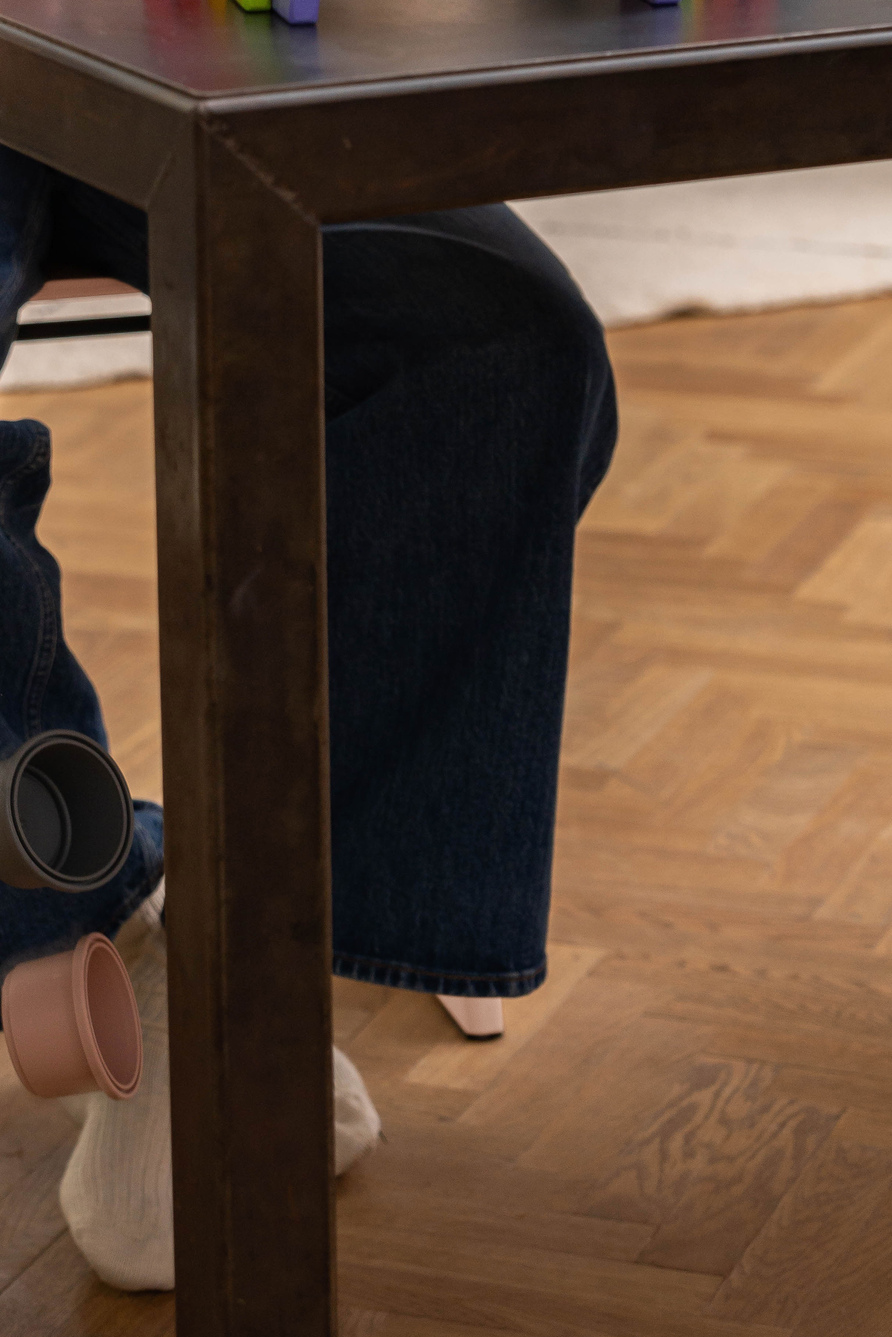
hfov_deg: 10.5
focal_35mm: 128
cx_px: -203
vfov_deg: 16.0
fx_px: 4756
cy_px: 383
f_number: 3.5
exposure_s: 1/200
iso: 400
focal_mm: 49
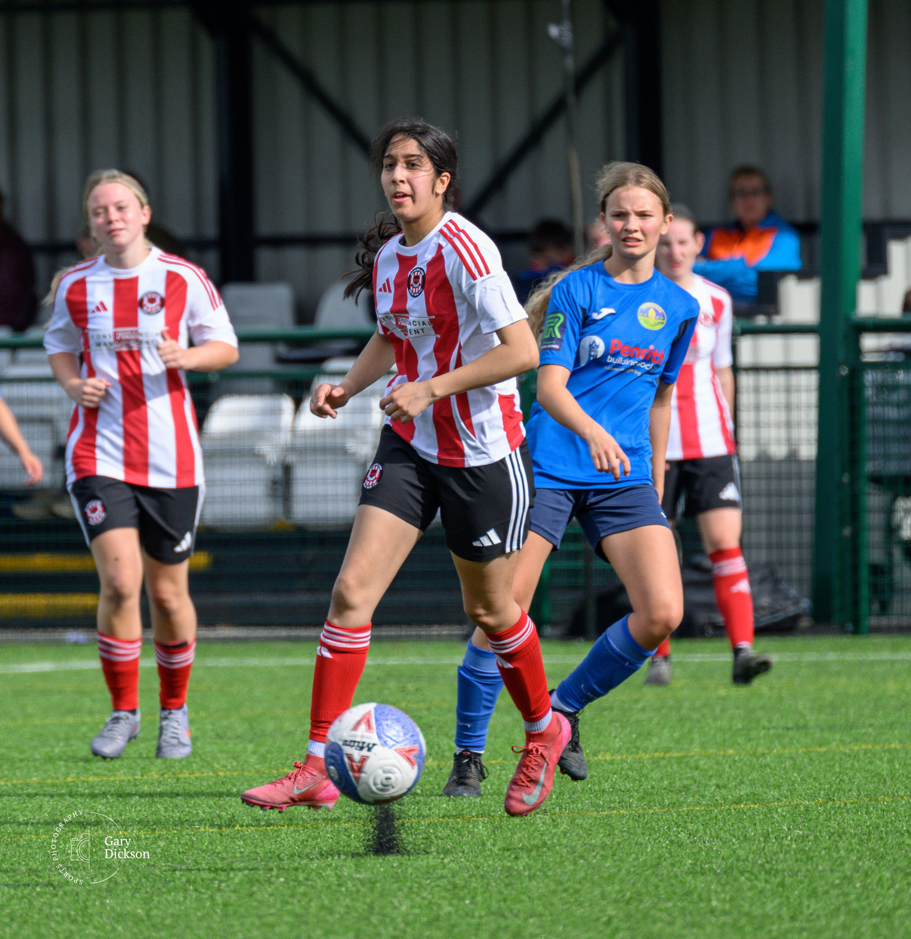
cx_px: 389
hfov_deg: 2.3
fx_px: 22486
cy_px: 302
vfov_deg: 2.4
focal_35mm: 744
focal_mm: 400
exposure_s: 1/1600
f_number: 5.6
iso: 560
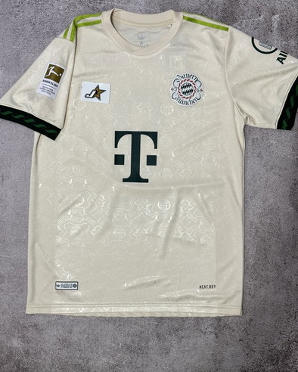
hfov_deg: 27.6
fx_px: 606
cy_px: 178
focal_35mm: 55
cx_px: 147
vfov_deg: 34.1
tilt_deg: -88.8
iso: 125
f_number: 1.6
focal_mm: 5.96
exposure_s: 1/50
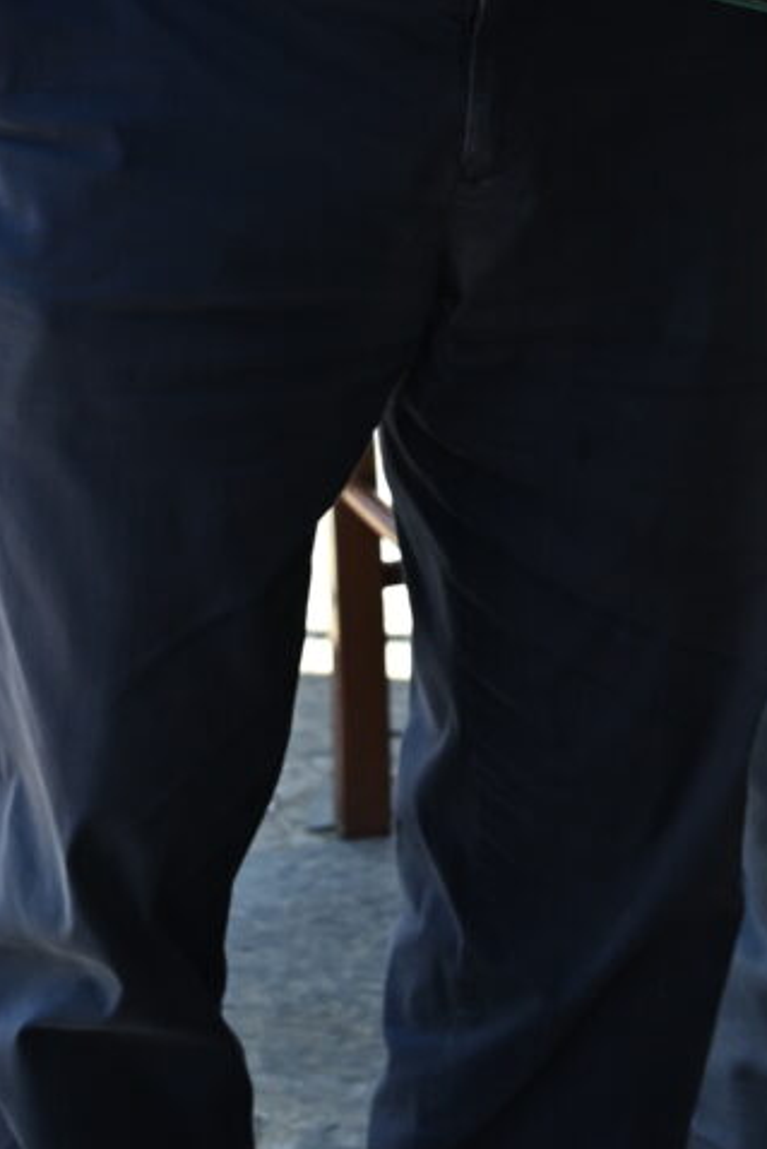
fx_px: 5301
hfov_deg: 8.3
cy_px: -1118
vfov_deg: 11.2
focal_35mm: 166
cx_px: 220
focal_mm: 31
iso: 80
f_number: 4
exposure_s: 1/200
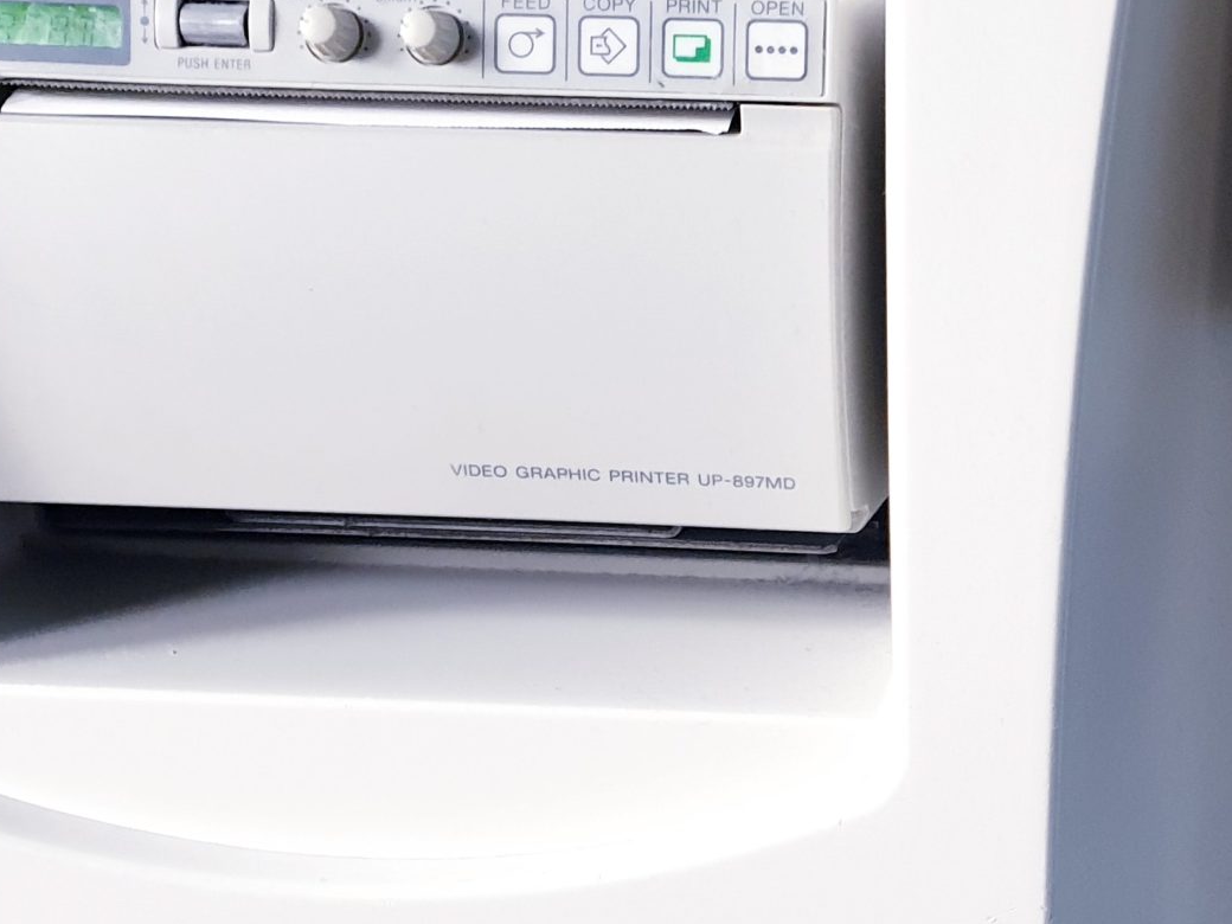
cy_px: 775
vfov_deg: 22.5
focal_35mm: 64
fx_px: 2278
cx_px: 1215
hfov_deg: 28.5
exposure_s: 1/50
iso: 160
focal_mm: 4.3
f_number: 2.4
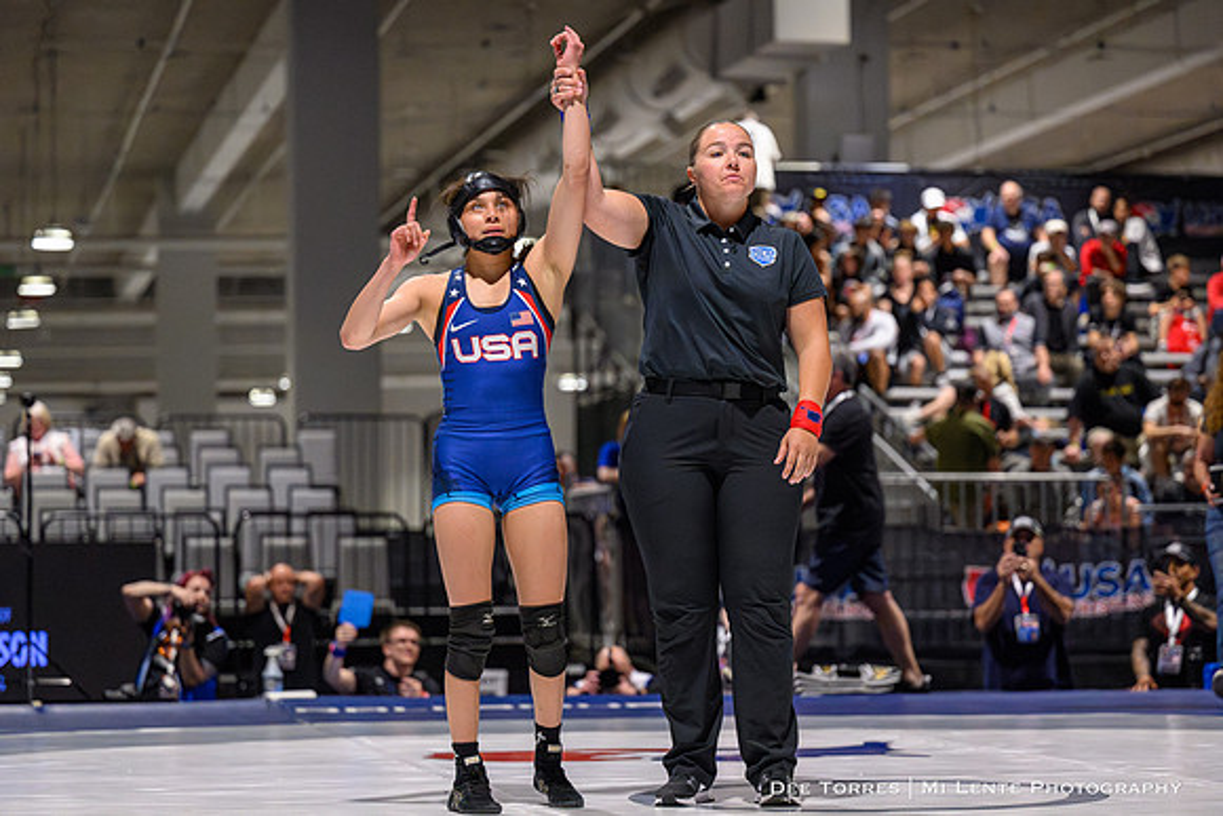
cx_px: 633
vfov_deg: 14.4
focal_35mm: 95
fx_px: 3227
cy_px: 408
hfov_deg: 21.5
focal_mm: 91
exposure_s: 1/800
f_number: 2.8
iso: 10000
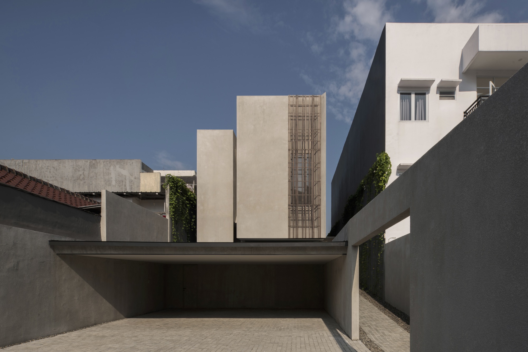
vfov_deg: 70.5
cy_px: 176
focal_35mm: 17
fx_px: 249
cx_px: 264
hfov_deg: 93.3
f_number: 22
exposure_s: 1/30
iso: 50
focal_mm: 17
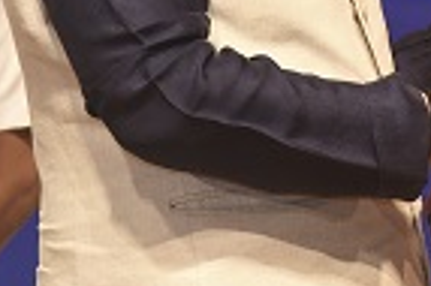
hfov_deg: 5.4
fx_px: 4544
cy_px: -184
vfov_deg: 3.6
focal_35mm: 380
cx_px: 663
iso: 1250
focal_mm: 100
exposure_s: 1/160
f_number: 5.6
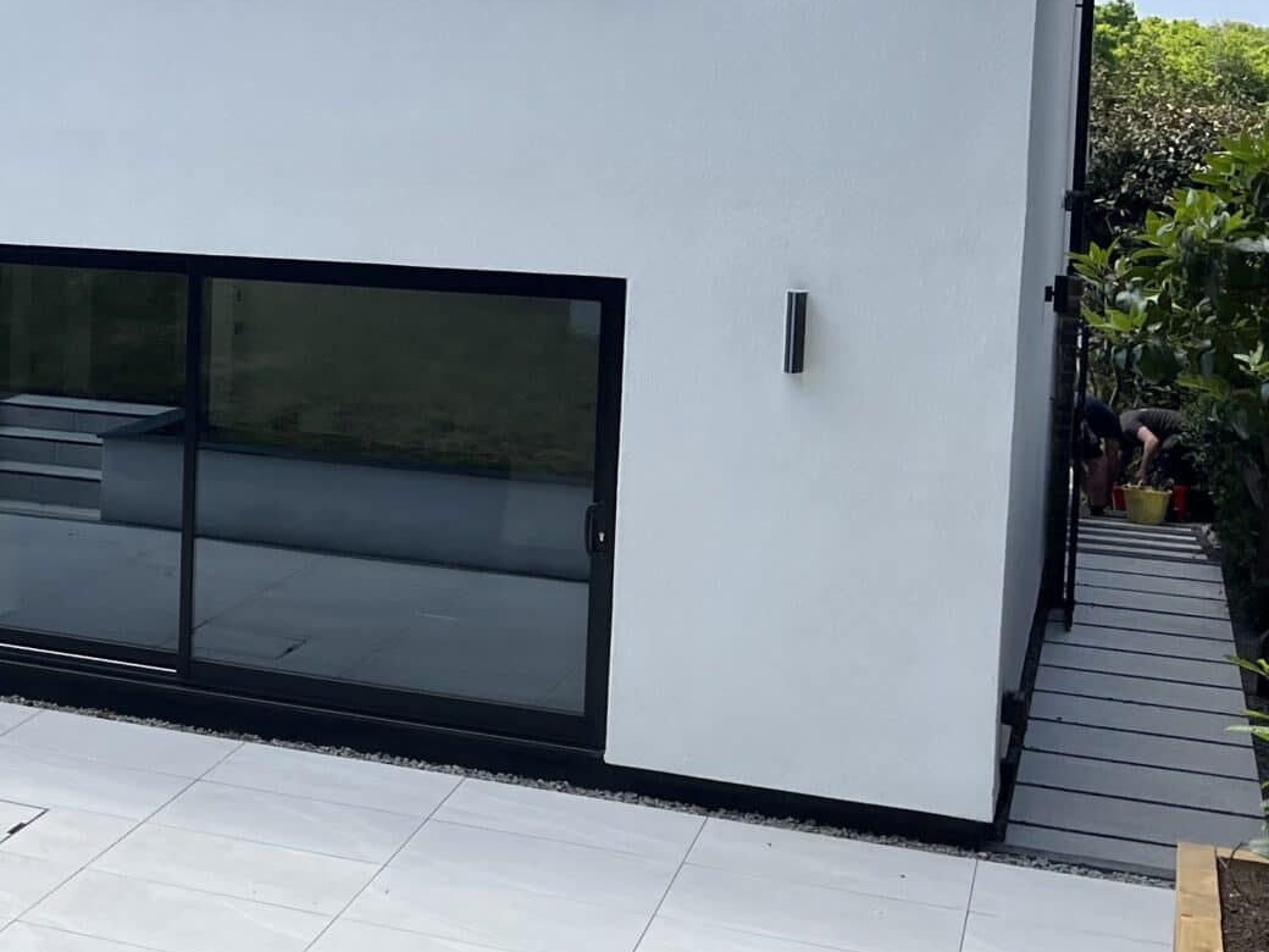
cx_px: -215
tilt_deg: -4.2
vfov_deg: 22.7
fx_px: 2346
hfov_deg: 27.1
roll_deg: -0.7
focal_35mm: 64
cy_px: 237
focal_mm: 5.1
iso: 50
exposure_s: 1/1862
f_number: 1.6
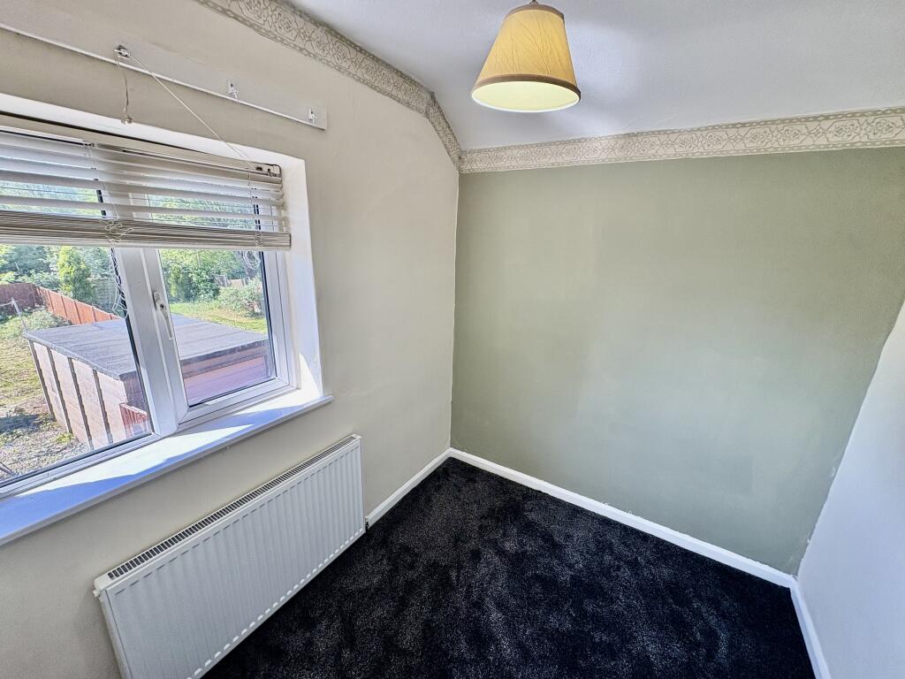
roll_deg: -2.9
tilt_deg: -15.6
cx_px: 452
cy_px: 340
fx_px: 366
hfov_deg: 102.1
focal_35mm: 14
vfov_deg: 85.7
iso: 80
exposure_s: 1/99
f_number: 2.2
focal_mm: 2.22
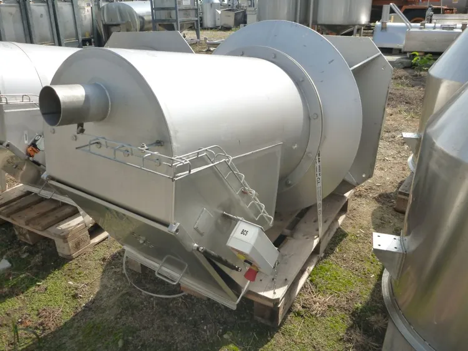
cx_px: 234
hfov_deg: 63.4
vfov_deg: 49.8
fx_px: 379
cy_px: 176
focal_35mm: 28
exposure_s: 1/800
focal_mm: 4.9
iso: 160
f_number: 3.3
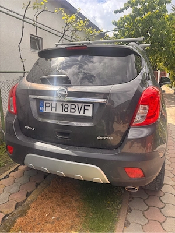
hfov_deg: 53.1
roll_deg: -1.2
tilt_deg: -12.6
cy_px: 116
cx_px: 88
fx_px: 175
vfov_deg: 67.3
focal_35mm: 26
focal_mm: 5.96
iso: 50
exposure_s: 1/1178
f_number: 1.6
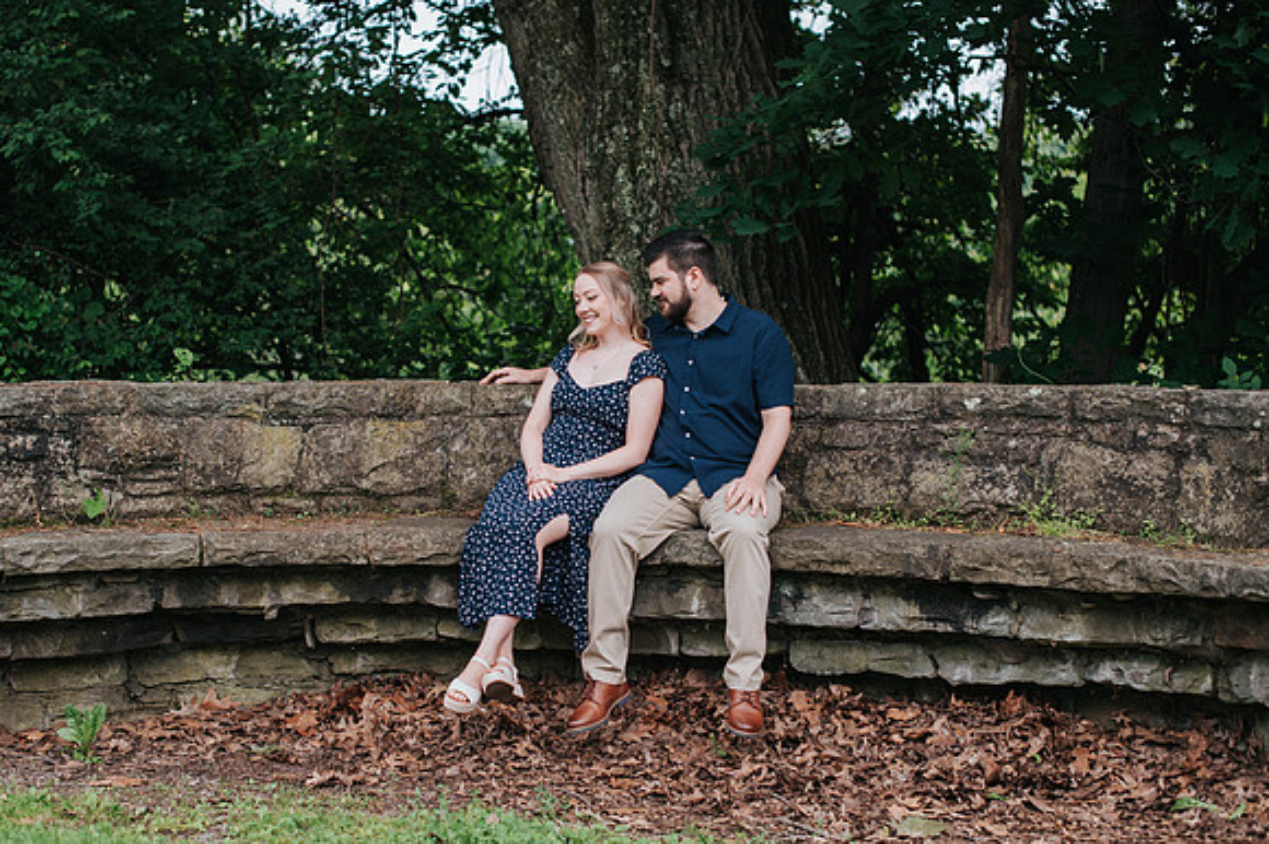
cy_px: 471
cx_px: 561
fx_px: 2023
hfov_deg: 34.8
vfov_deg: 23.6
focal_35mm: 57
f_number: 2.8
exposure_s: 1/320
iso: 140
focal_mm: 50
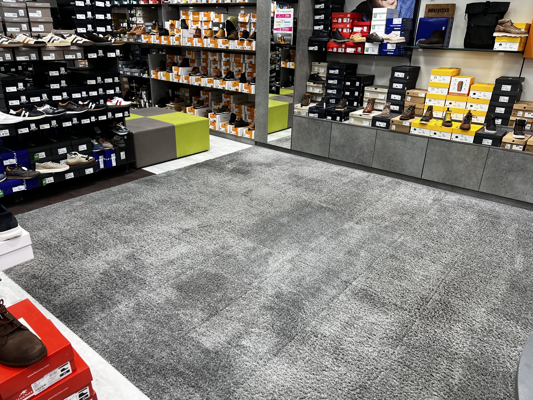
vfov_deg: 53.1
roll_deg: +0.5
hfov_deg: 67.3
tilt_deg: -22.8
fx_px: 400
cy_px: 200
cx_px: 266
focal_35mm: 26
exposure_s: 1/94
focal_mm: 5.7
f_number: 1.5
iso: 64
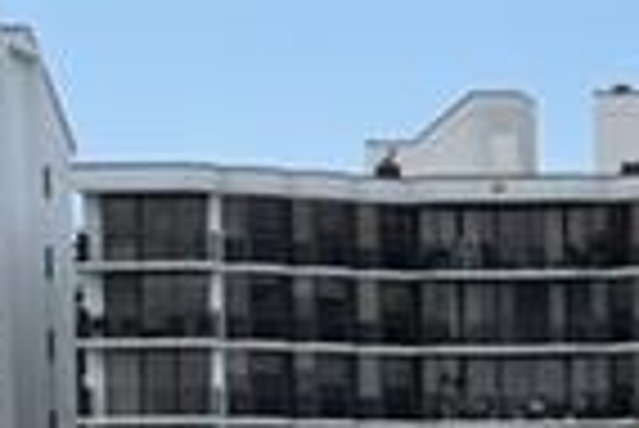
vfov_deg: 5.0
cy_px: 1011
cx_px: 1336
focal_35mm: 270
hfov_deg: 7.3
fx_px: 4790
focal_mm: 25
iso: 100
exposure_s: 1/250
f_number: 8
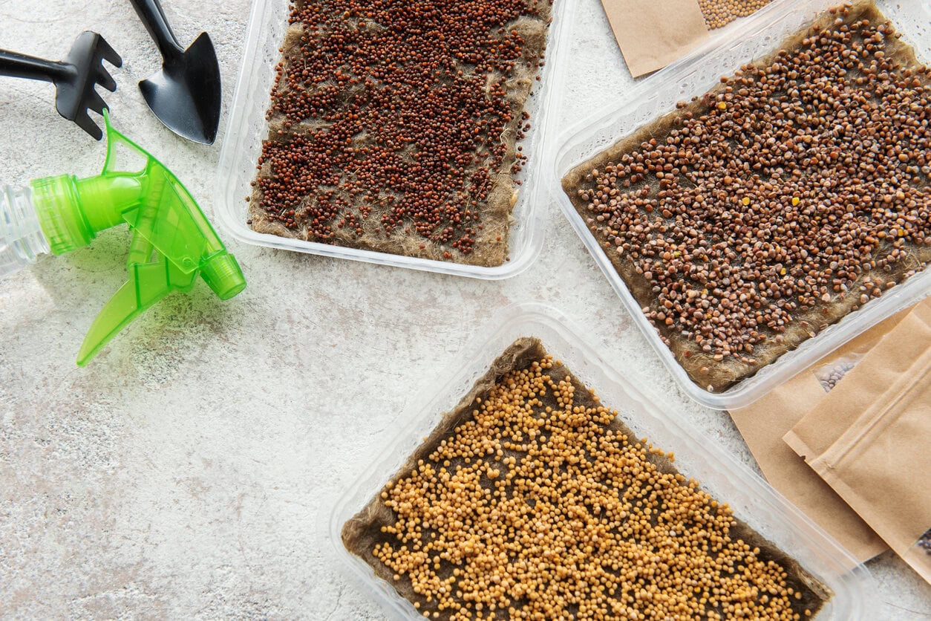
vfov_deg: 27.0
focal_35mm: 50
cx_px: 466
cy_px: 310
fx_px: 1293
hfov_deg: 39.6
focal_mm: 50
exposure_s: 1/50
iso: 320
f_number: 7.1
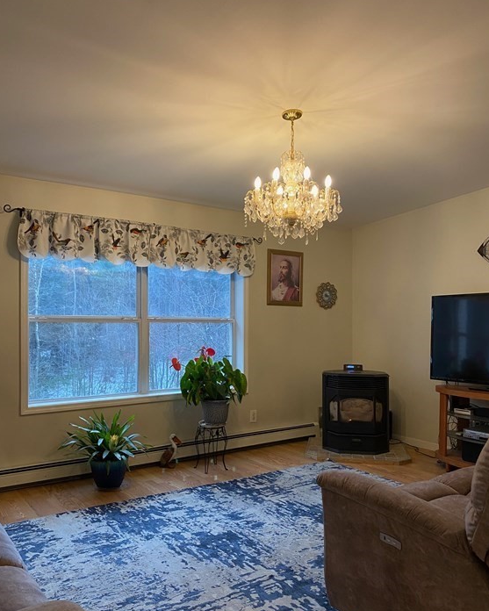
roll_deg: -0.4
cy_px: 325
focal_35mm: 28
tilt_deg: +0.3
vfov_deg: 62.1
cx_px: 247
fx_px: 506
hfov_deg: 51.5
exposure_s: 1/60
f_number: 1.8
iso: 200
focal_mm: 4.25
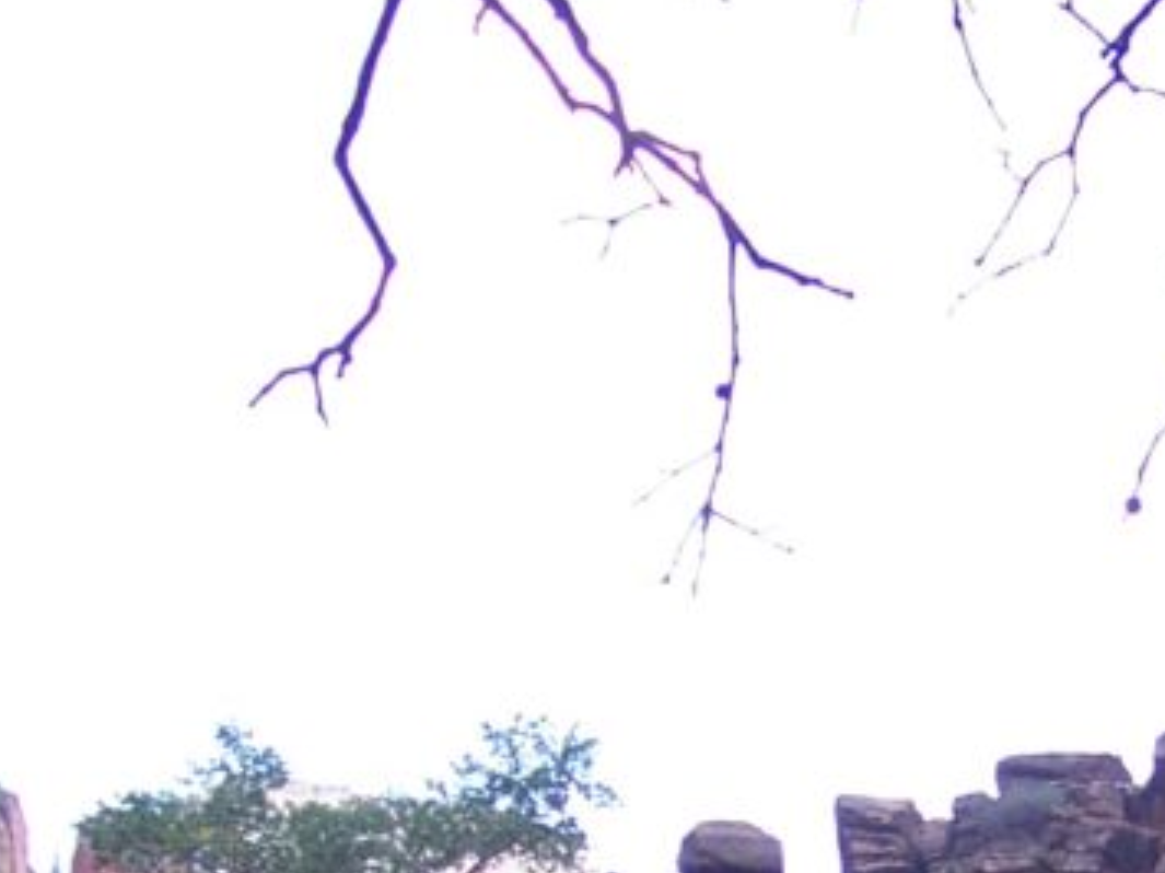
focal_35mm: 98
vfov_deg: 14.4
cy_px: 1191
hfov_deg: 19.7
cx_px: 998
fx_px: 3297
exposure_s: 1/125
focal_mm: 5.6
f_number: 2.7
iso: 80
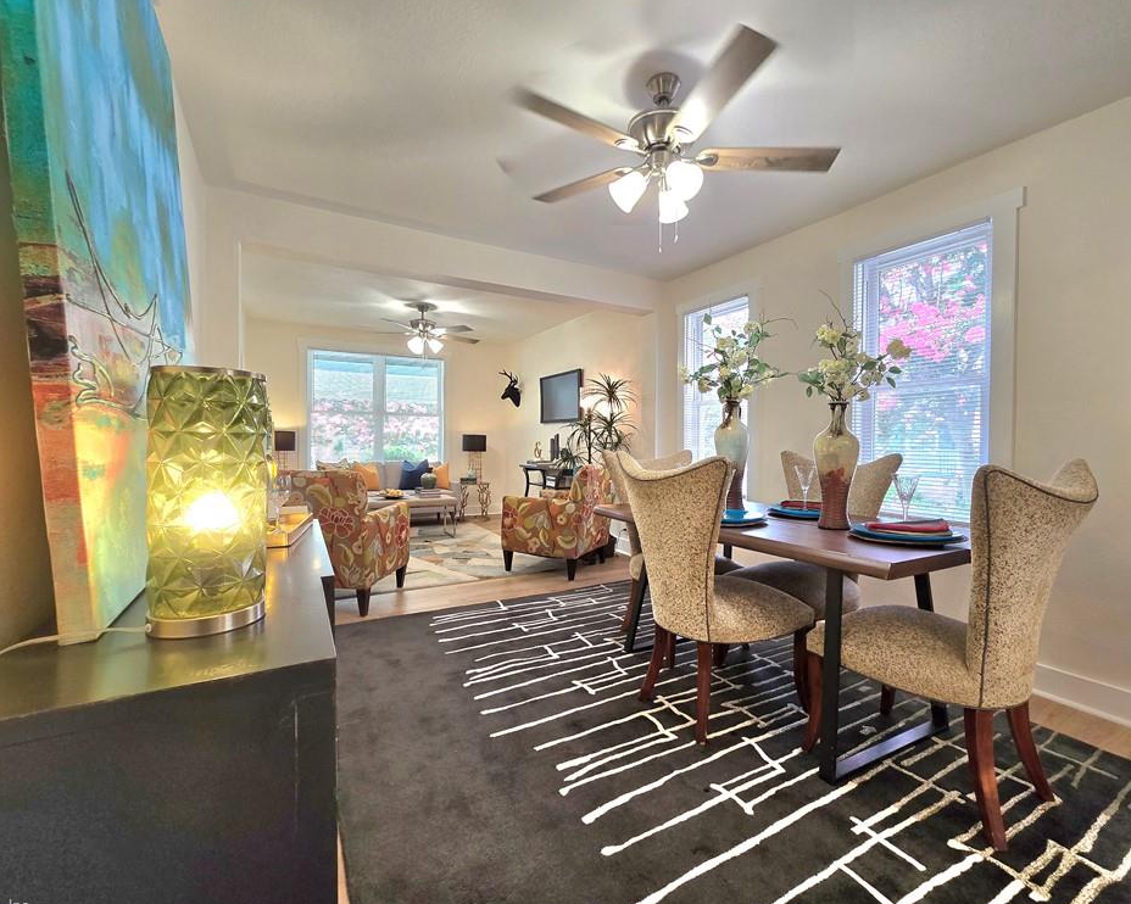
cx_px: 584
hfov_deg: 100.7
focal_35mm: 14
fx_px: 469
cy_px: 450
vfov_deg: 88.0
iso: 100
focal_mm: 2.2
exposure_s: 1/60.2
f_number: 2.2
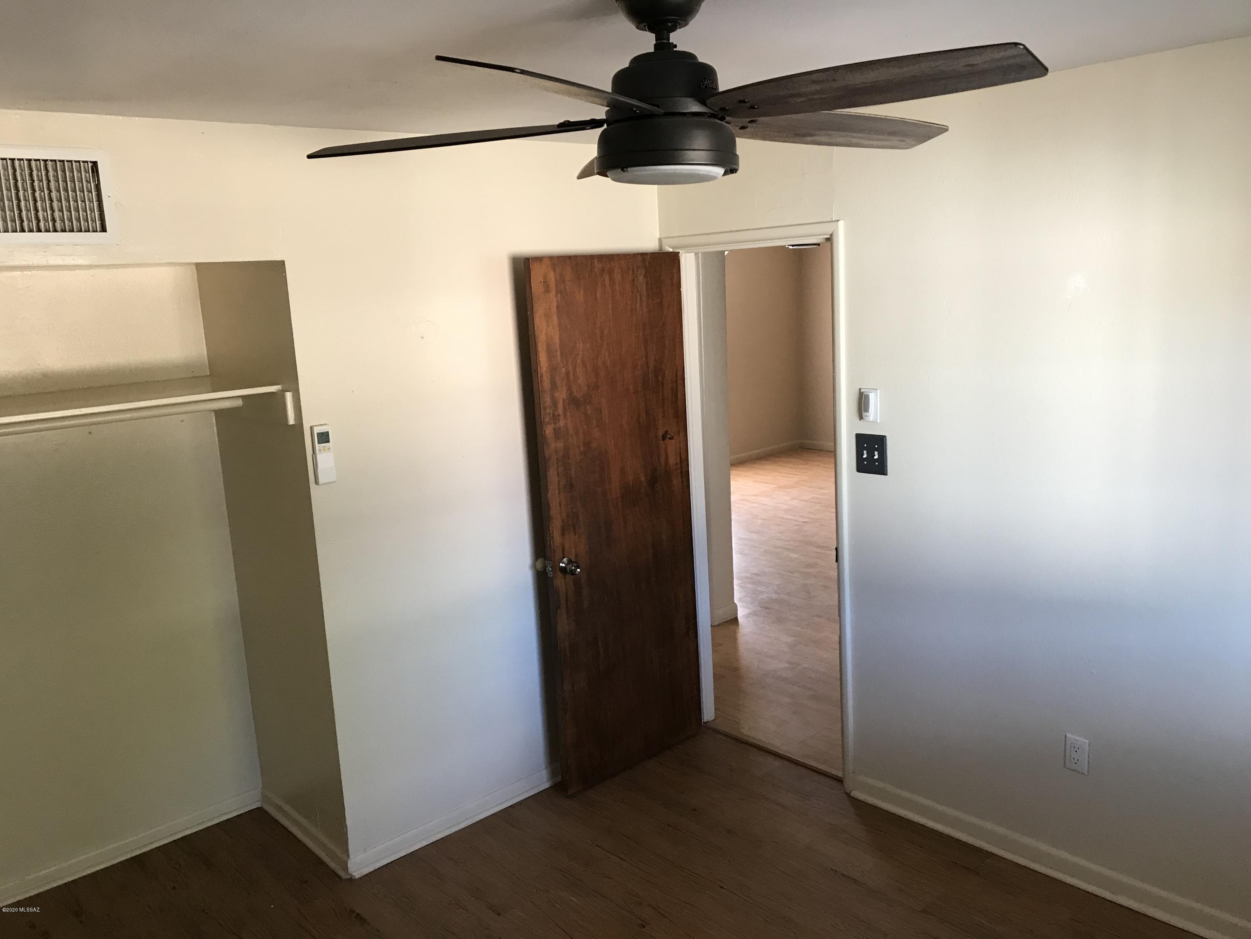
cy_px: 470
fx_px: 1012
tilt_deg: -9.4
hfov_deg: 63.4
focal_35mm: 28
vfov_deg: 49.7
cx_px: 626
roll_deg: +3.0
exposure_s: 1/20
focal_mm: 3.99
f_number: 1.8
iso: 40
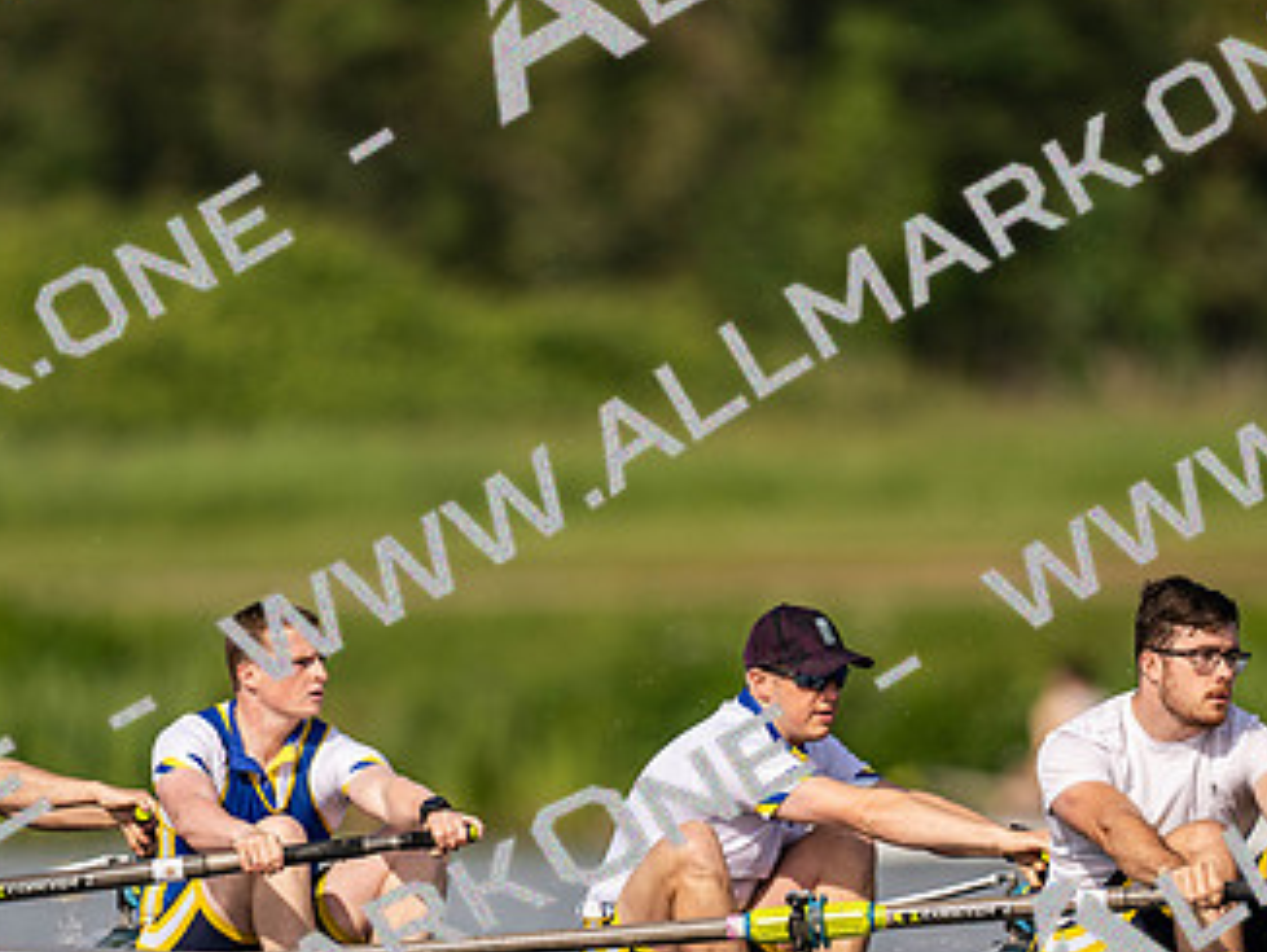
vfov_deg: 1.5
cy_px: 694
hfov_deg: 1.9
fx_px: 37581
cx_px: 700
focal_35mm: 1026
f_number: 4
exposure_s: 1/2500
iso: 200
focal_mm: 600
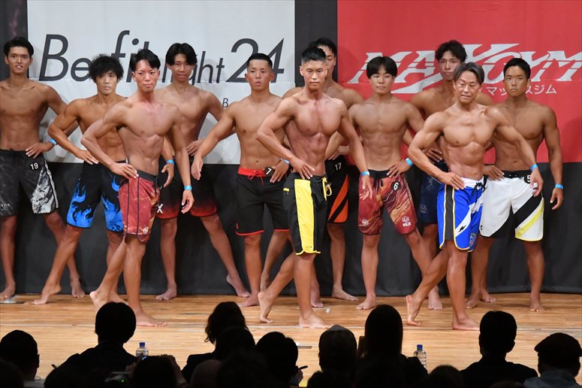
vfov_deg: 6.3
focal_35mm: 217
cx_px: 291
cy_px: 194
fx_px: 3507
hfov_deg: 9.5
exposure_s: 1/400
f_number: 5.6
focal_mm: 145
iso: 10000
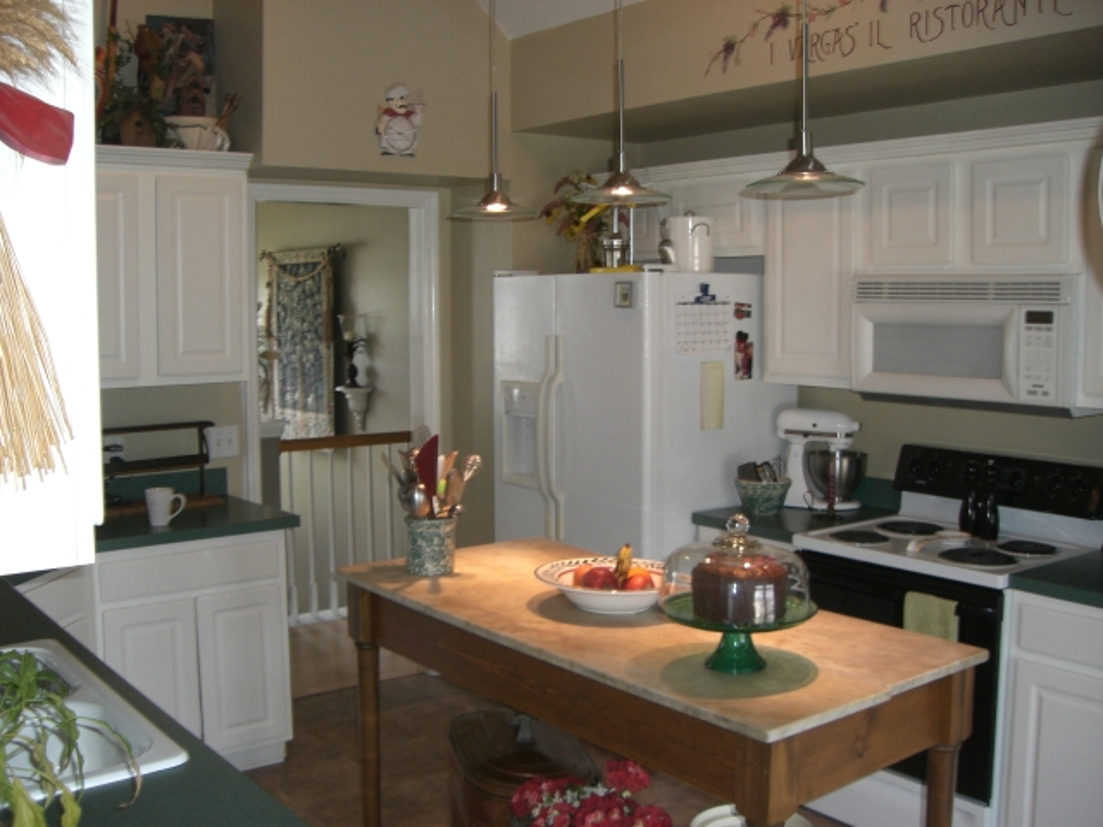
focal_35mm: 38
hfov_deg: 49.0
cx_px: 552
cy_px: 414
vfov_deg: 37.7
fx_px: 1211
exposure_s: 1/60
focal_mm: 6.2
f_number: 2.7
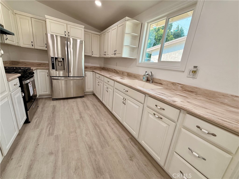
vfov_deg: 85.7
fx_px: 97
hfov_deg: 102.1
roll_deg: -5.8
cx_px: 120
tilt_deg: -15.4
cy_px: 90
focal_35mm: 14
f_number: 2.2
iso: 125
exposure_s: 1/120
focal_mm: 2.22
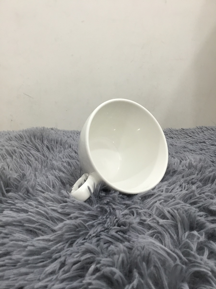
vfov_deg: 58.4
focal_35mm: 31
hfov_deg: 45.4
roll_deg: +1.4
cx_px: 108
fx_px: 258
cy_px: 144
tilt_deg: -14.2
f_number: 2.4
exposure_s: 1/33
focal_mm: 3.3
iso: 100
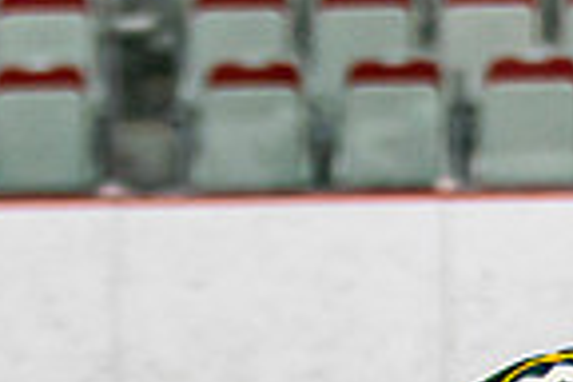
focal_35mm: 953
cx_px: 1295
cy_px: 782
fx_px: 15167
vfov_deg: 1.4
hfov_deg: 2.2
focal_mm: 105
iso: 640
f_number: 2.8
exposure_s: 1/640
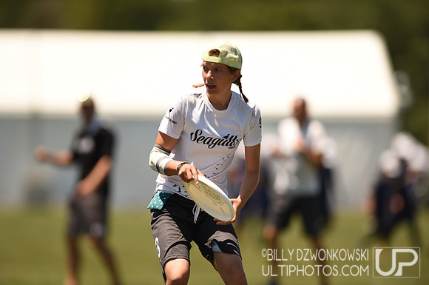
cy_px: 142
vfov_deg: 3.4
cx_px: 214
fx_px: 4760
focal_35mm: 400
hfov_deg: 5.2
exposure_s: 1/1600
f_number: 2.8
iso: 100
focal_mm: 400
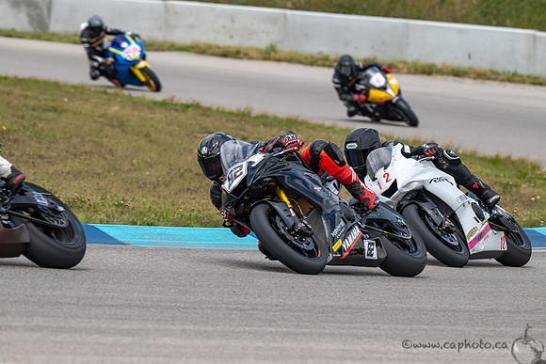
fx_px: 5613
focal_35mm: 370
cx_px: 273
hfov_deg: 5.6
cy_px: 182
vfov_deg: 3.7
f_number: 9
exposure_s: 1/800
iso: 450
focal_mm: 370
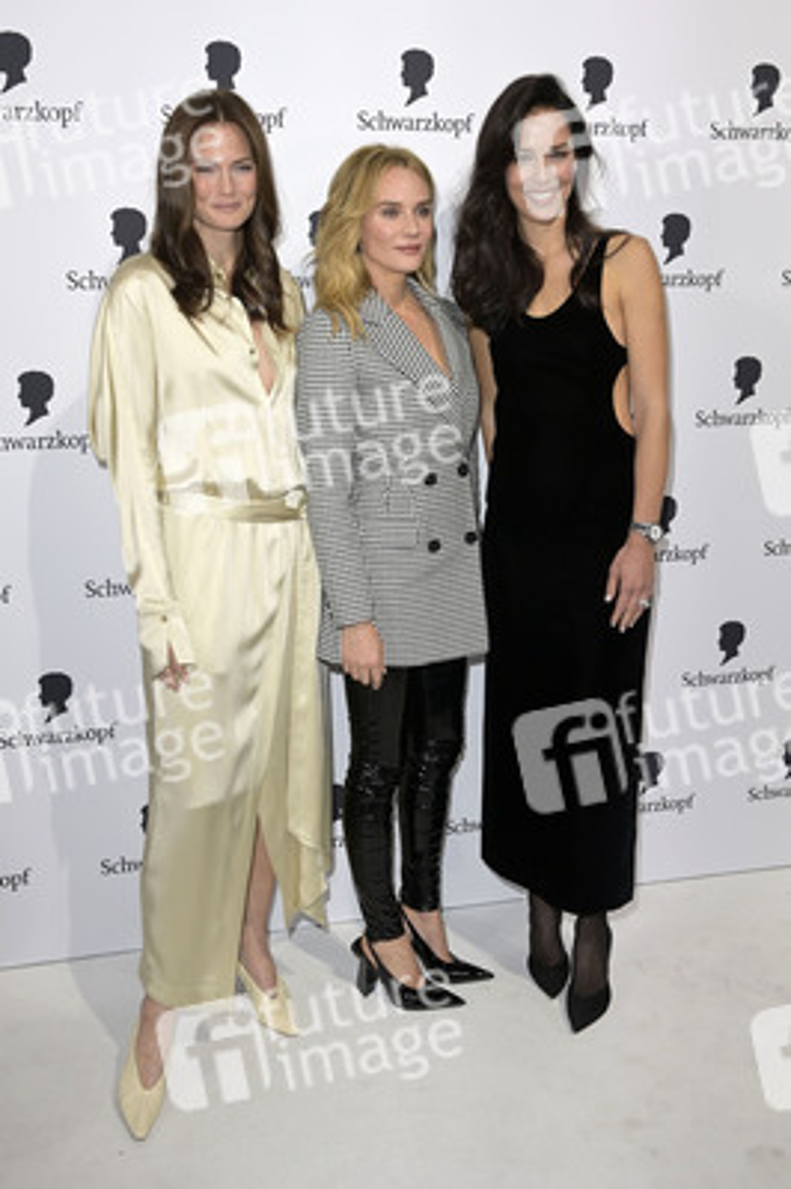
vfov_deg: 54.5
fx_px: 1155
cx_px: 396
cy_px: 594
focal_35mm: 35
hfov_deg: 37.8
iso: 640
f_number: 5.6
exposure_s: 1/160
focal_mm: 35
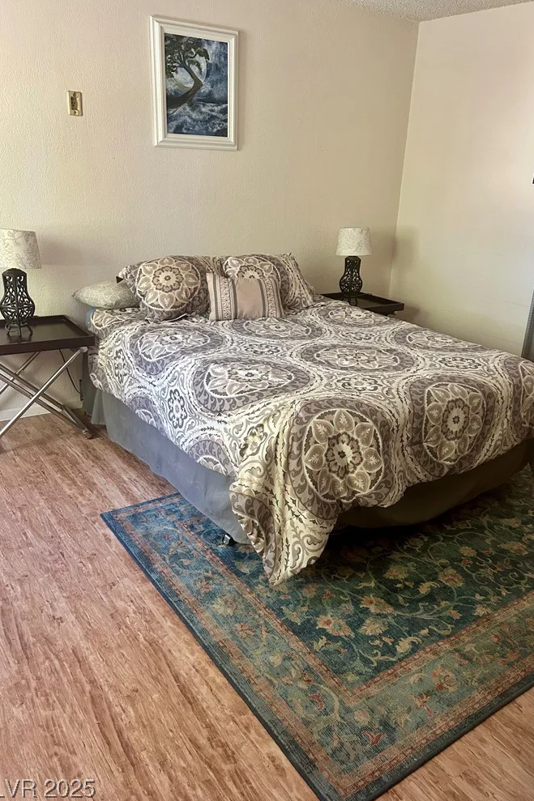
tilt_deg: -20.4
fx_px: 623
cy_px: 397
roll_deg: -3.3
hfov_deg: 46.3
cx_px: 297
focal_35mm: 28
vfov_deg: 65.5
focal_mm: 5.7
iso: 250
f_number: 1.5
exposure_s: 1/60
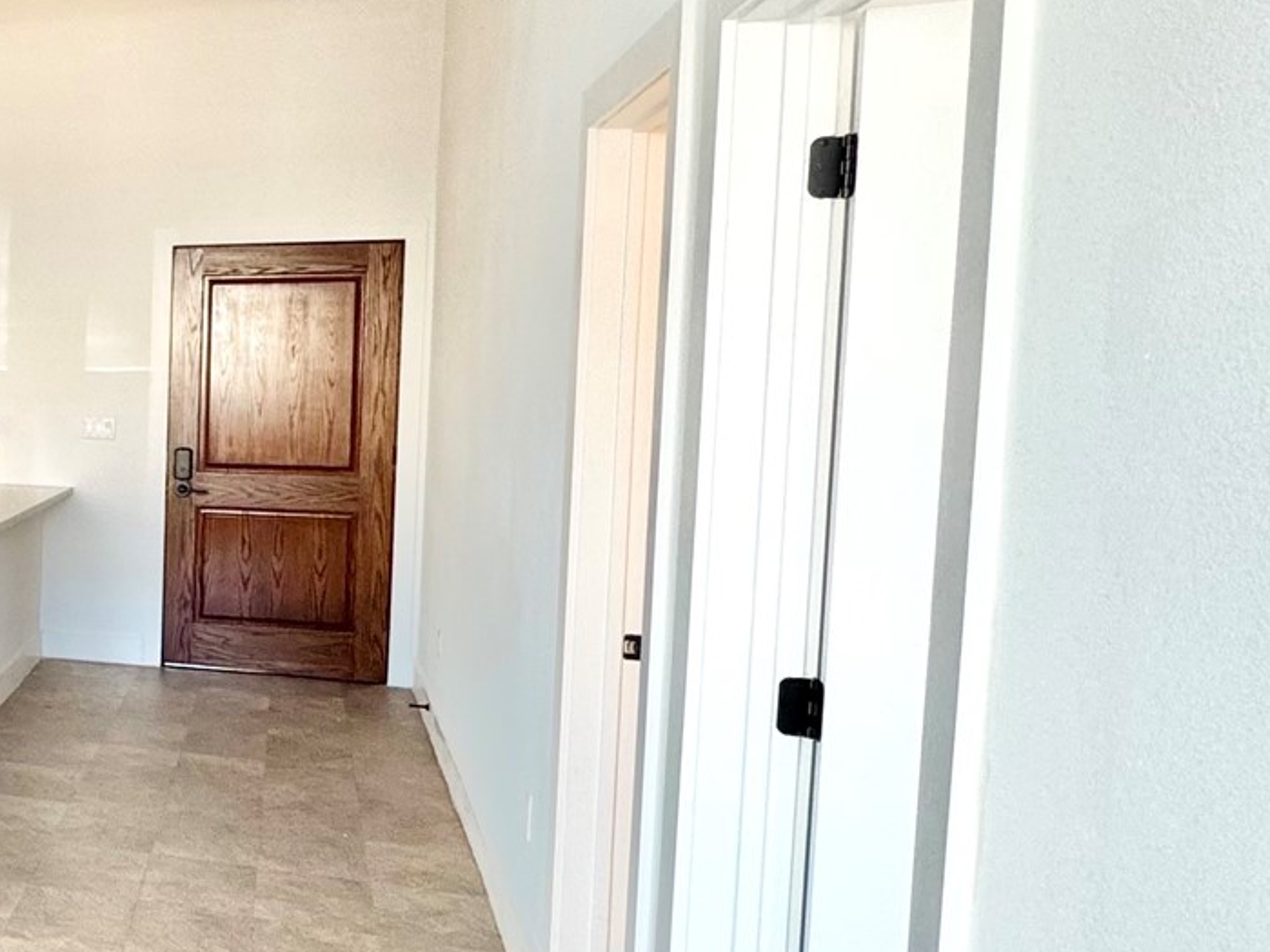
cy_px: 452
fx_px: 1504
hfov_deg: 32.6
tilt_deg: -4.0
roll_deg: -1.0
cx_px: -429
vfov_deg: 35.1
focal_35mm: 41
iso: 100
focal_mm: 2.22
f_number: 2.2
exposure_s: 1/120
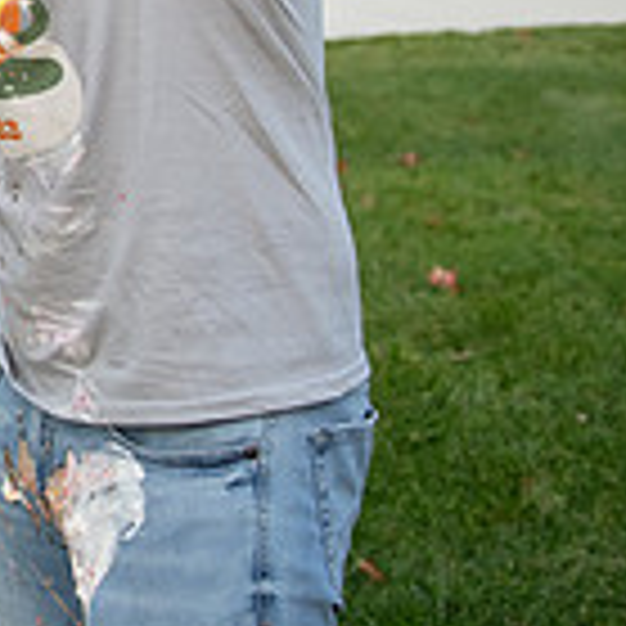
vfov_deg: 16.7
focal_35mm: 99
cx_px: -531
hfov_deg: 15.0
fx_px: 2026
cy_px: -164
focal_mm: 28
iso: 800
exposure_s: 1/320
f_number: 3.2
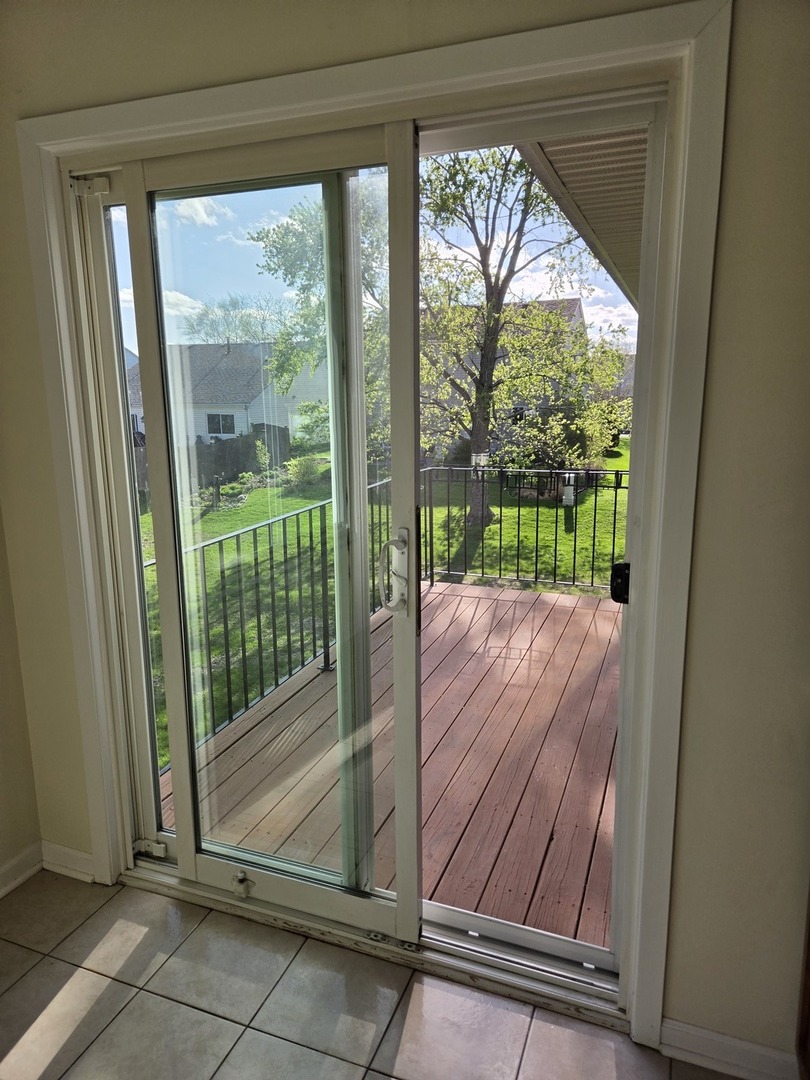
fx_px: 718
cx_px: 405
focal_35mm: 23
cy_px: 540
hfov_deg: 58.9
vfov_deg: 73.9
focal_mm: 5.4
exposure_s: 1/2643
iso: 80
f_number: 1.8
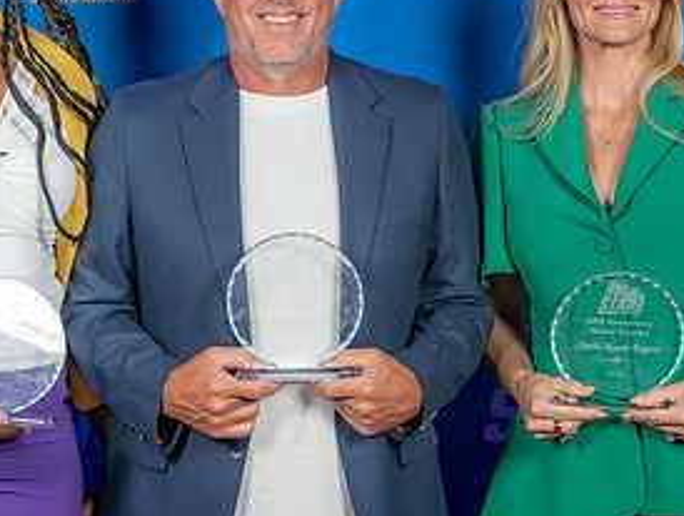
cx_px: 224
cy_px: 232
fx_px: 2140
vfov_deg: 13.8
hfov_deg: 18.1
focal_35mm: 108
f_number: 2.8
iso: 320
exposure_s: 1/50
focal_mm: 47
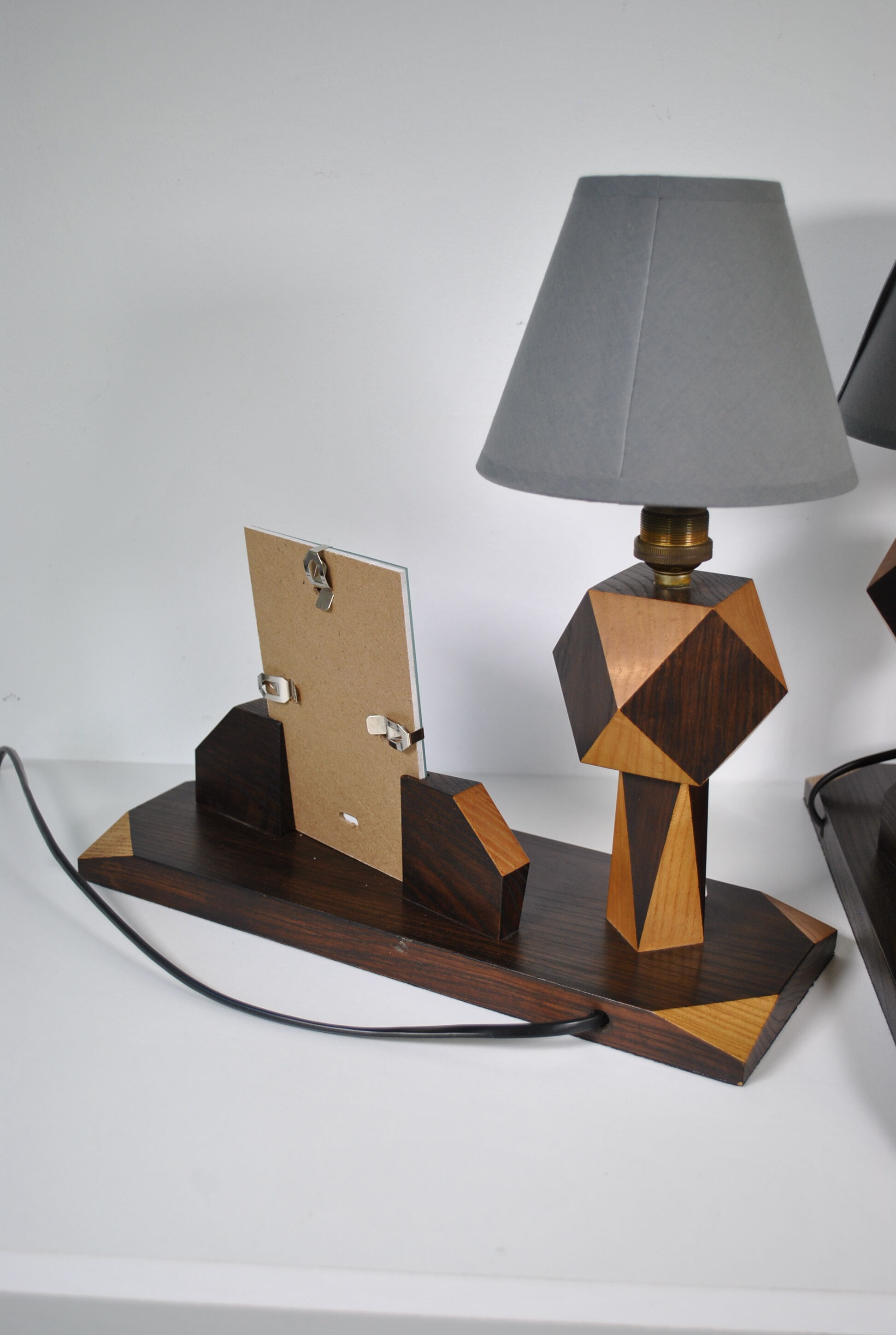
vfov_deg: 49.5
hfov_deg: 34.4
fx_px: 1449
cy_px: 668
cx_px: 448
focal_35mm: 39
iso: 200
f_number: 4.5
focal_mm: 26
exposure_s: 1/200
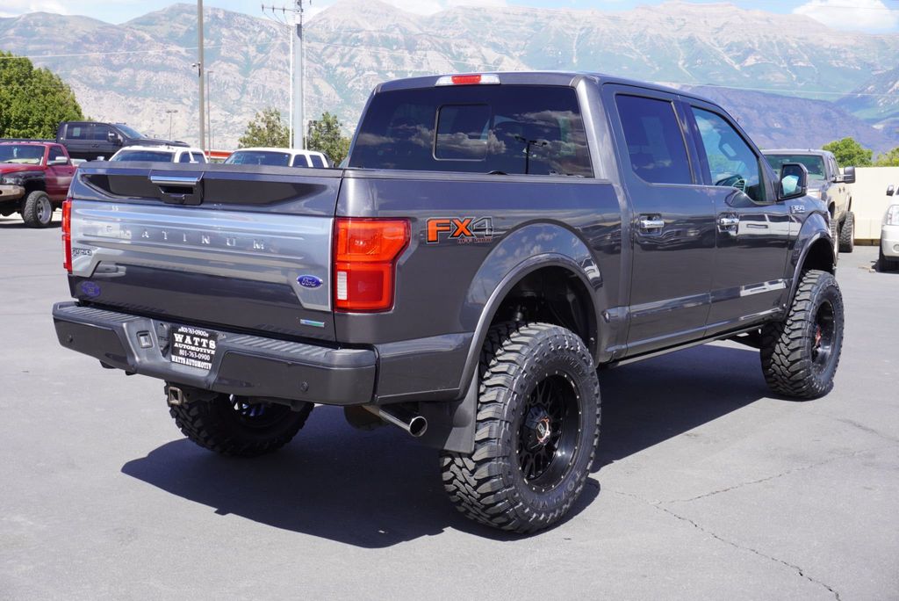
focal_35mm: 42
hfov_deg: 46.4
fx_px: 1049
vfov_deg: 31.9
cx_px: 450
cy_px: 300
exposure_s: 1/100
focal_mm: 28
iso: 100
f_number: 9
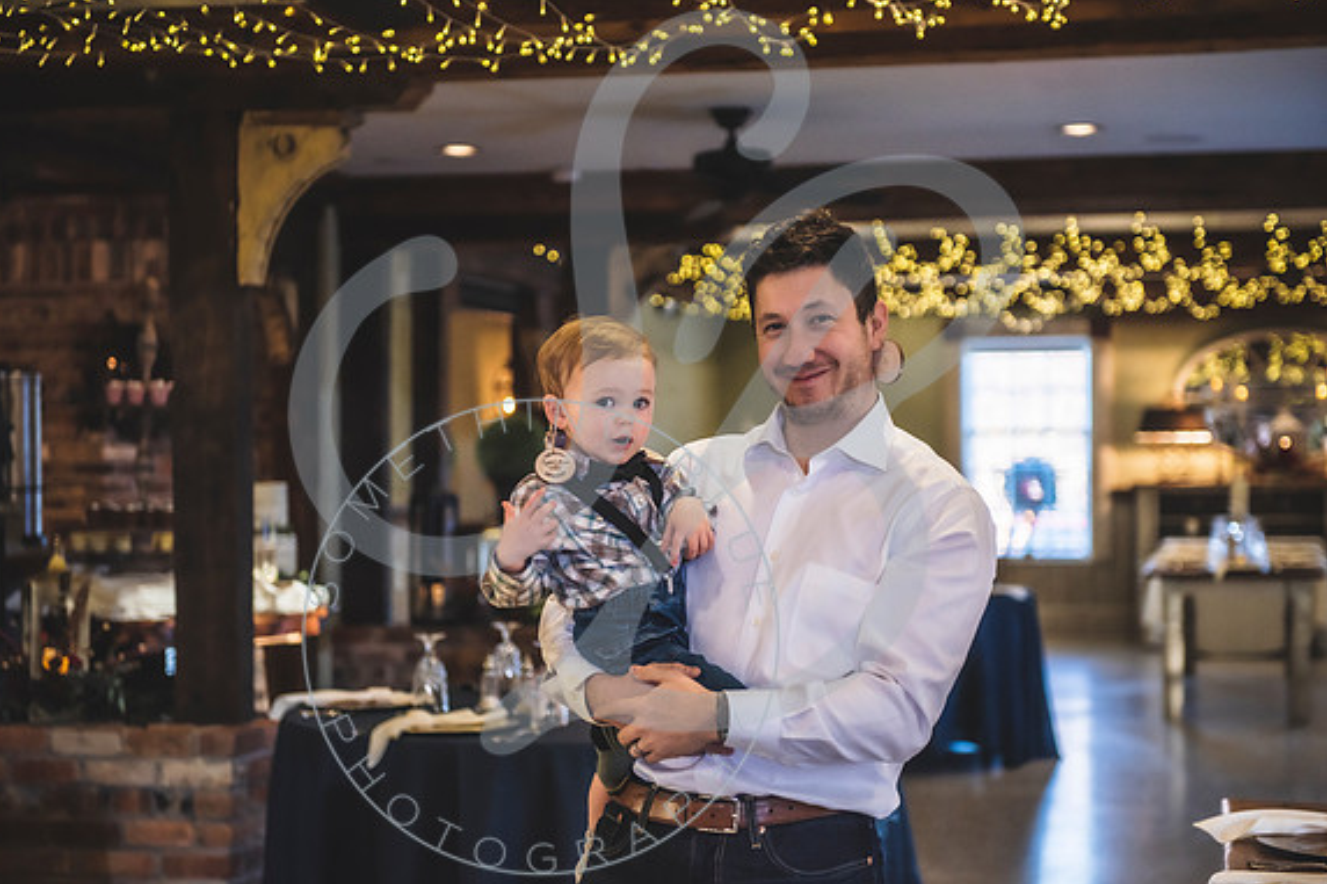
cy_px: 442
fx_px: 2616
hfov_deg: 28.5
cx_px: 657
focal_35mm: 71
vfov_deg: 19.2
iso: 500
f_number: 2.8
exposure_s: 1/160
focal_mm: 70
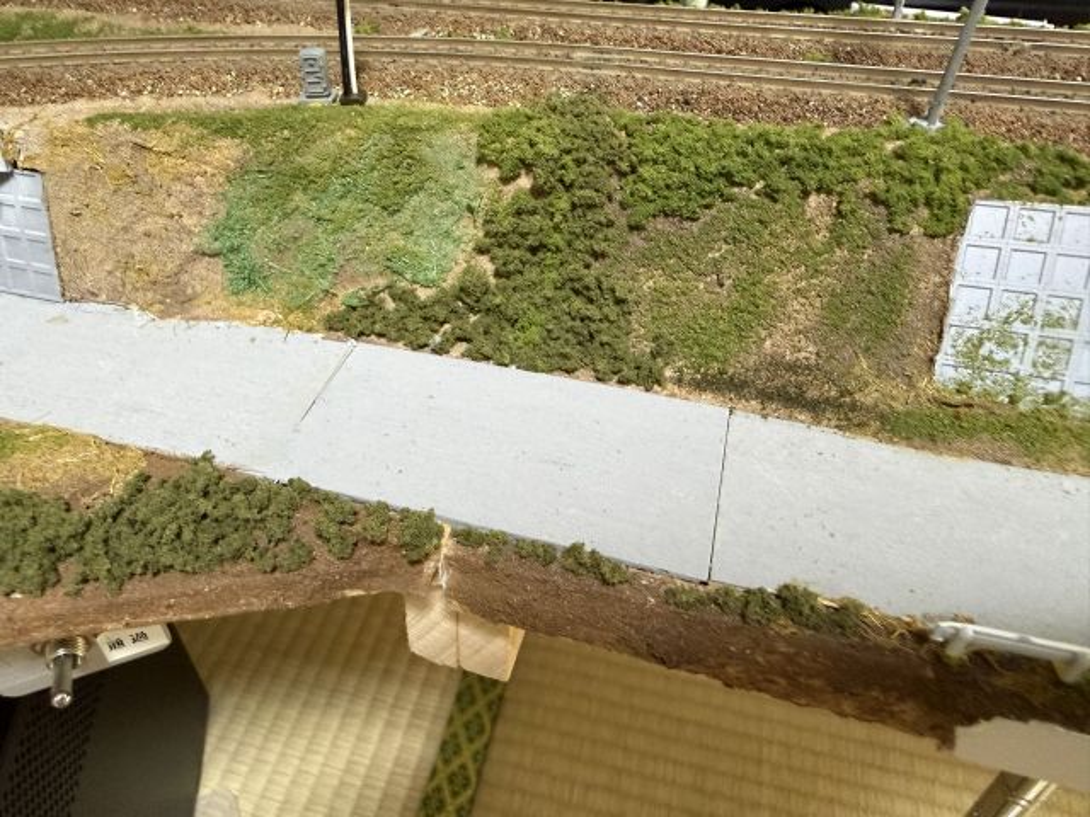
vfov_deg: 56.8
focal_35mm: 24
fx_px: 756
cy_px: 408
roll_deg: +1.8
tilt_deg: -42.6
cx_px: 545
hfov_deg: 71.6
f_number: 2.2
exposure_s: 1/60
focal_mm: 2.22
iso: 500
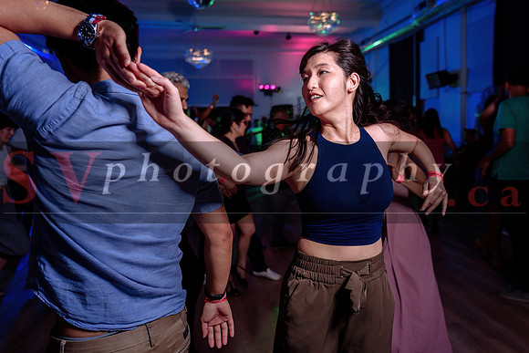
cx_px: 310
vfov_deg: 38.6
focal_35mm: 34
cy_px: 161
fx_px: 503
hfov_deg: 55.2
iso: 800
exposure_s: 1/50
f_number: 3.2
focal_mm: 29
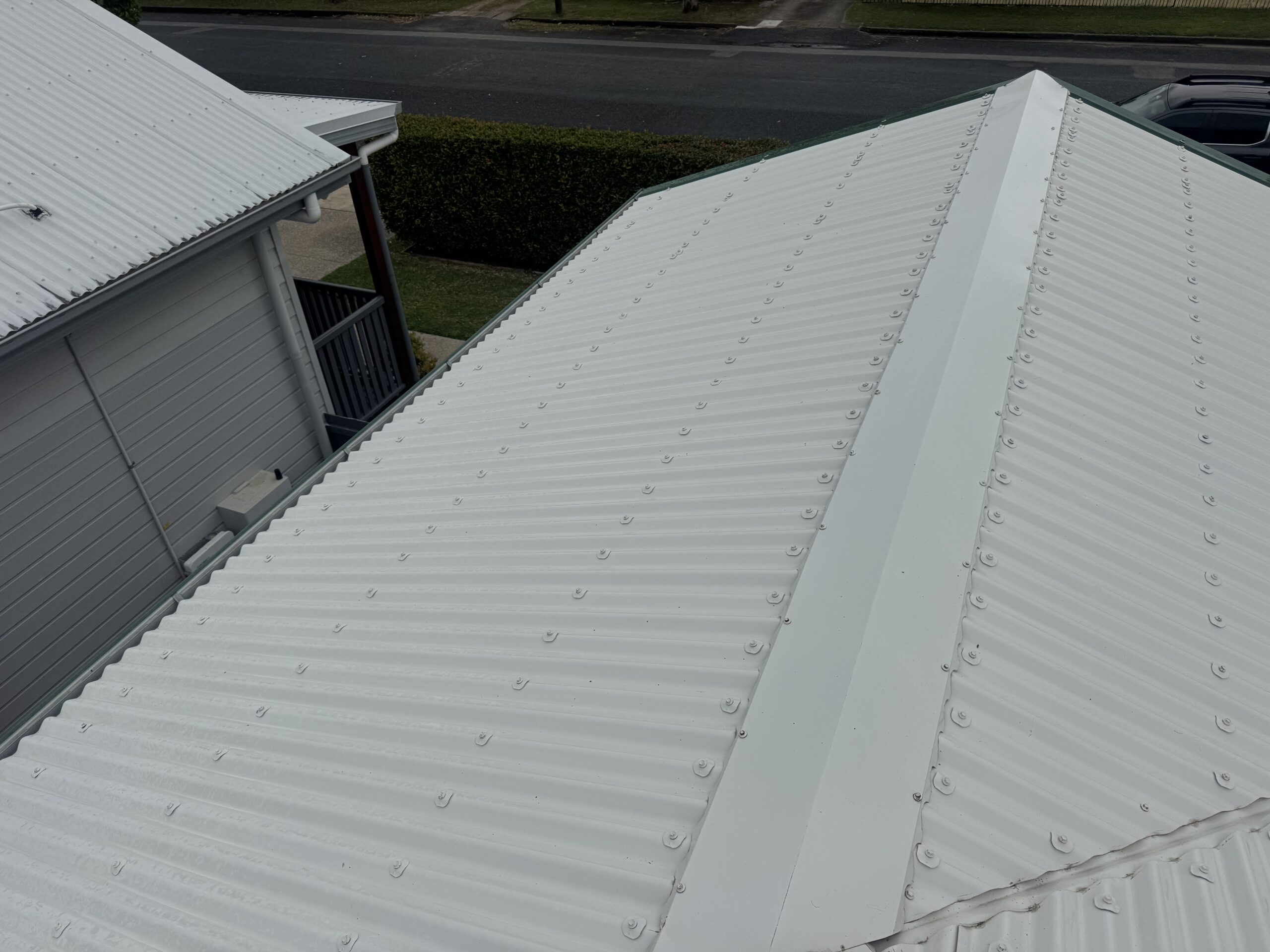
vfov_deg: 56.8
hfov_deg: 71.6
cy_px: 476
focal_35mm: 24
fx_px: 881
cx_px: 635
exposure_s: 1/12346
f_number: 1.78
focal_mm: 6.76
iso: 80
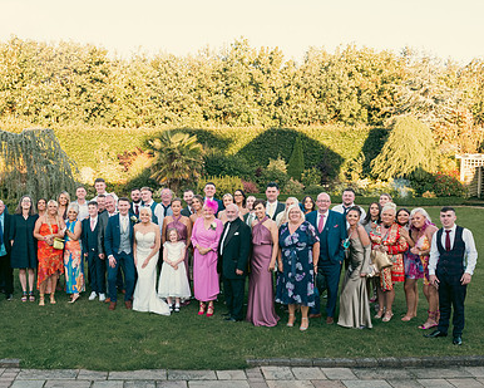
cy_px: 225
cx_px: 162
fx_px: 487
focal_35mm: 34
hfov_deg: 51.9
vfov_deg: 43.2
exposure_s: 1/160
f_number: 6.3
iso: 400
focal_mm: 24
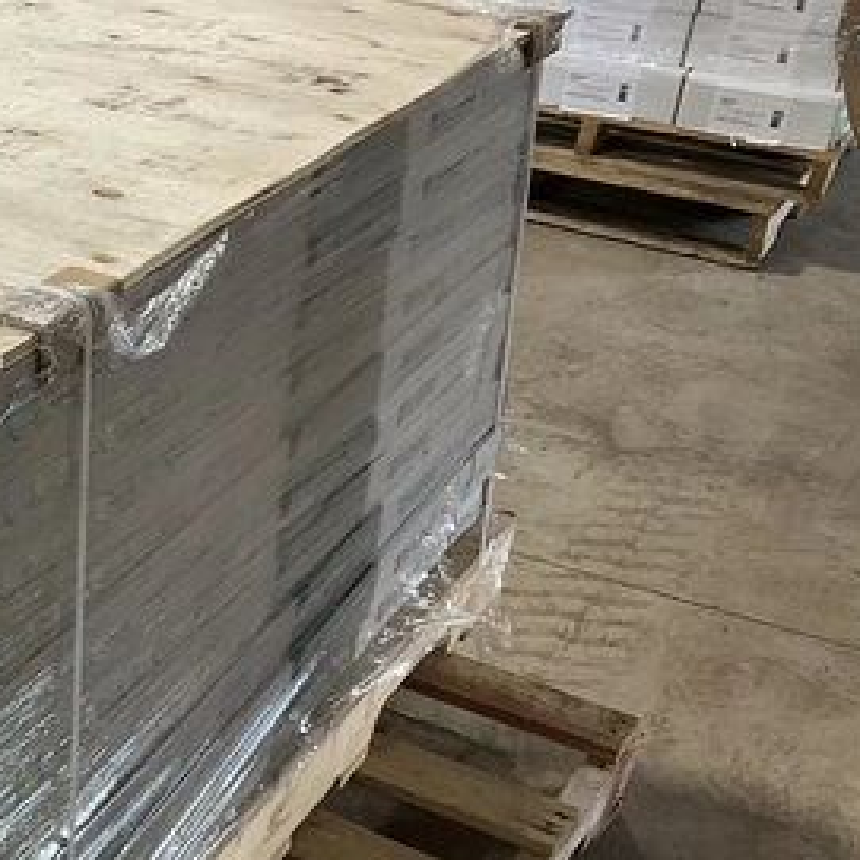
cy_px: 636
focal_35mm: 71
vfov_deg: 24.1
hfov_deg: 22.6
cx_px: -143
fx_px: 1996
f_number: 1.8
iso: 64
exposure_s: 1/60
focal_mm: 3
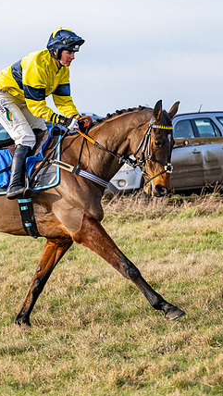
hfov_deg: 6.3
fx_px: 2006
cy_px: 179
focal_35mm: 191
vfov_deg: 11.3
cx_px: 13
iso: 800
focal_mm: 98
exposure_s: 1/6400
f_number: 4
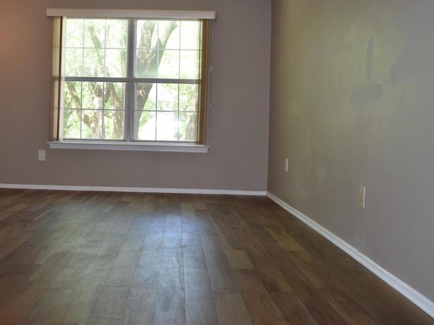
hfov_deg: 45.8
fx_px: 510
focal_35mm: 41
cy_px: 132
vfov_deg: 35.3
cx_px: 167
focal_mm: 21
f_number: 5.6
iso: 800
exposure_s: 1/125
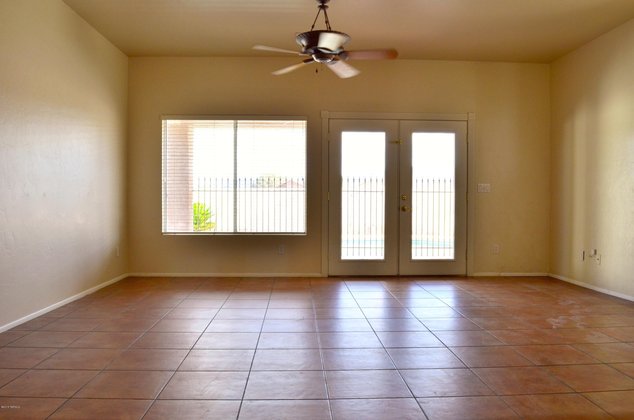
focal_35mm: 27
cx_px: 317
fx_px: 475
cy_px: 210
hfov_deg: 67.5
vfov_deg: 47.7
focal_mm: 18
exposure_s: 1/50
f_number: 10
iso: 400
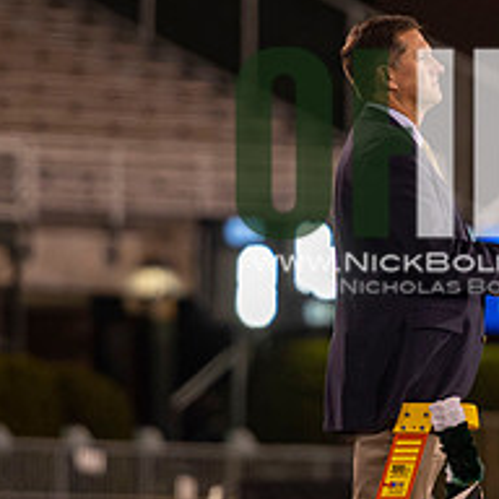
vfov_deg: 3.4
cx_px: 431
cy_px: 169
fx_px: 8350
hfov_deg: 3.4
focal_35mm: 512
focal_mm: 200
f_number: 2.8
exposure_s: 1/500
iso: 1000
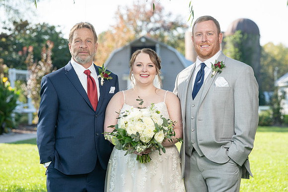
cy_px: 90
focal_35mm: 133
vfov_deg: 10.3
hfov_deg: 15.5
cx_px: 147
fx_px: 1061
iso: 200
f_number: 5.6
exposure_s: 1/200
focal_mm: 124
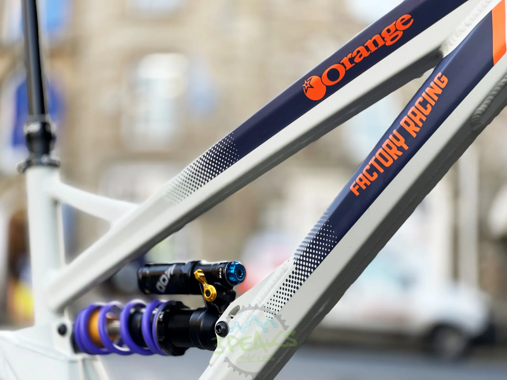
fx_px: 937
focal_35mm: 64
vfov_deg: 22.9
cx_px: 254
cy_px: 190
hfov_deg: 30.3
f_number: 2.2
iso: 32
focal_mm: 7.5
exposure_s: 1/121
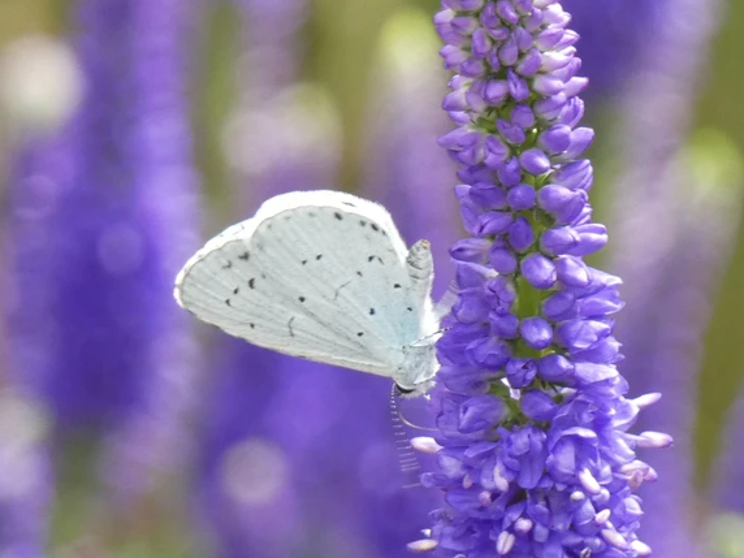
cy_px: 310
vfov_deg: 3.9
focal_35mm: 379
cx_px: 381
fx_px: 8146
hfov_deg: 5.2
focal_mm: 60.8
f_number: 5.6
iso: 200
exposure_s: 1/80
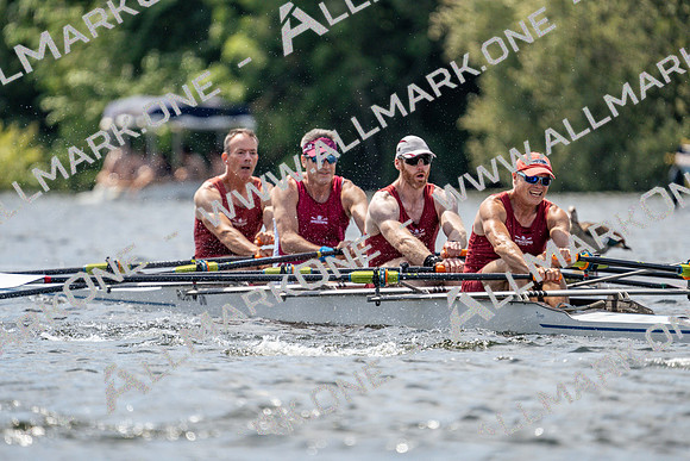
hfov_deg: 3.4
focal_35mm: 600
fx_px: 11502
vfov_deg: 2.3
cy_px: 230
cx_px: 345
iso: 400
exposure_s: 1/2000
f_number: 6.3
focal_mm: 600
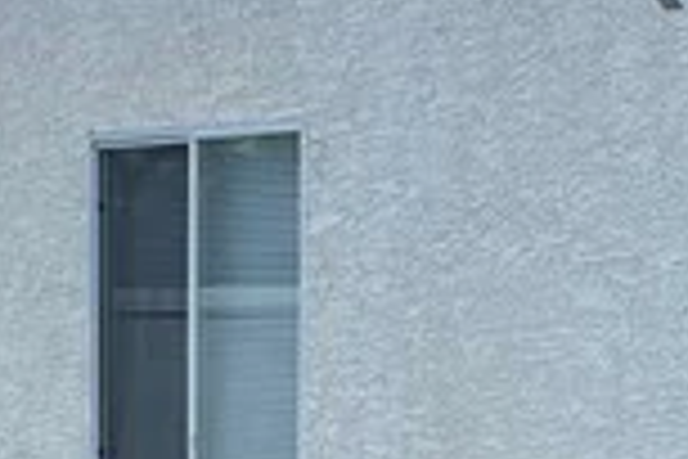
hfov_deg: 11.0
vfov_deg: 7.4
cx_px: -279
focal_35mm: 181
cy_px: 738
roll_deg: +1.8
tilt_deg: -7.4
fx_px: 3459
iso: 50
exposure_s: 1/2179
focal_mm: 5.1
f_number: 1.6
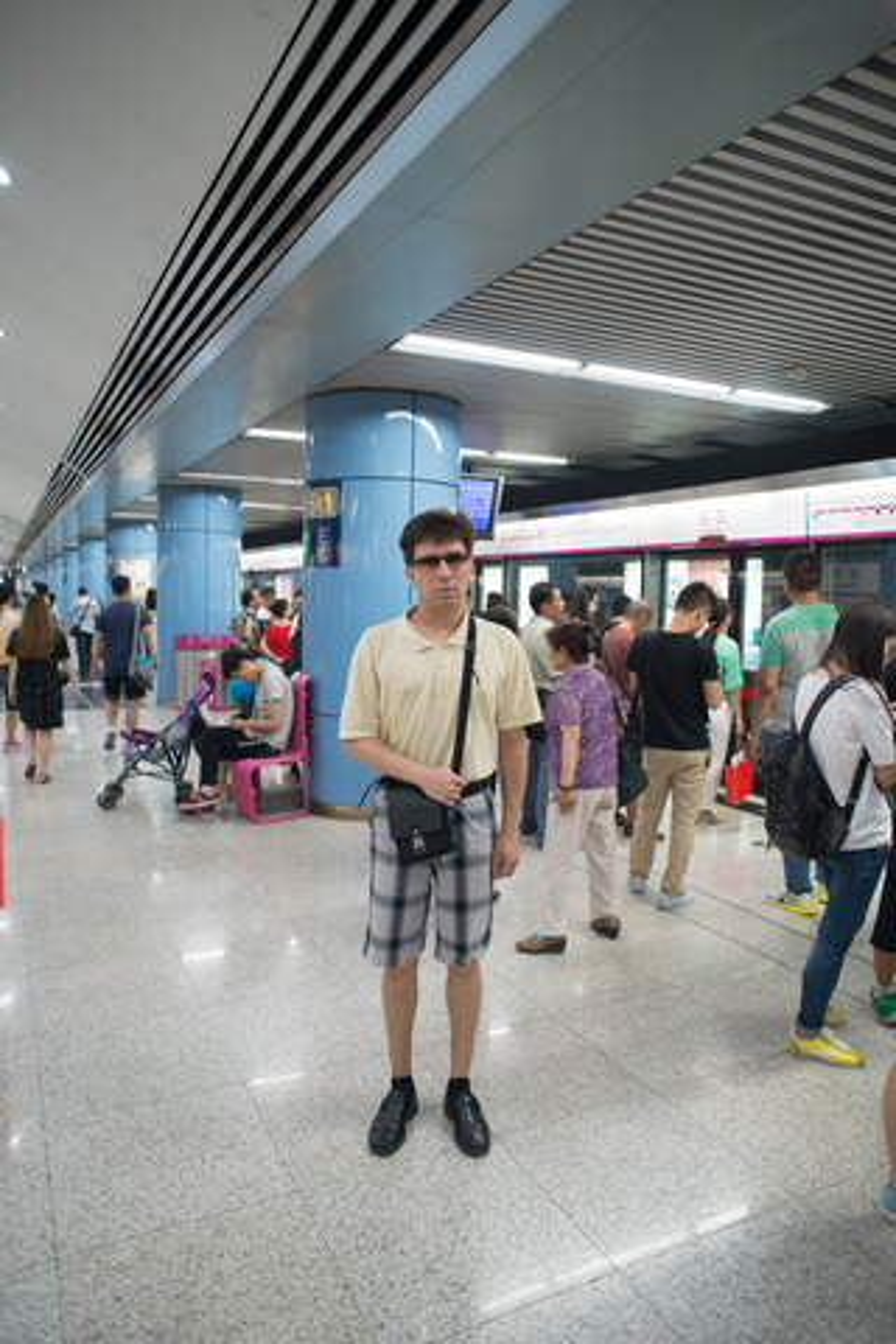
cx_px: 448
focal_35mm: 24
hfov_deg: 53.1
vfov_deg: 73.7
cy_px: 672
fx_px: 896
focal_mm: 24
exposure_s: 1/30
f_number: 4
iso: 500
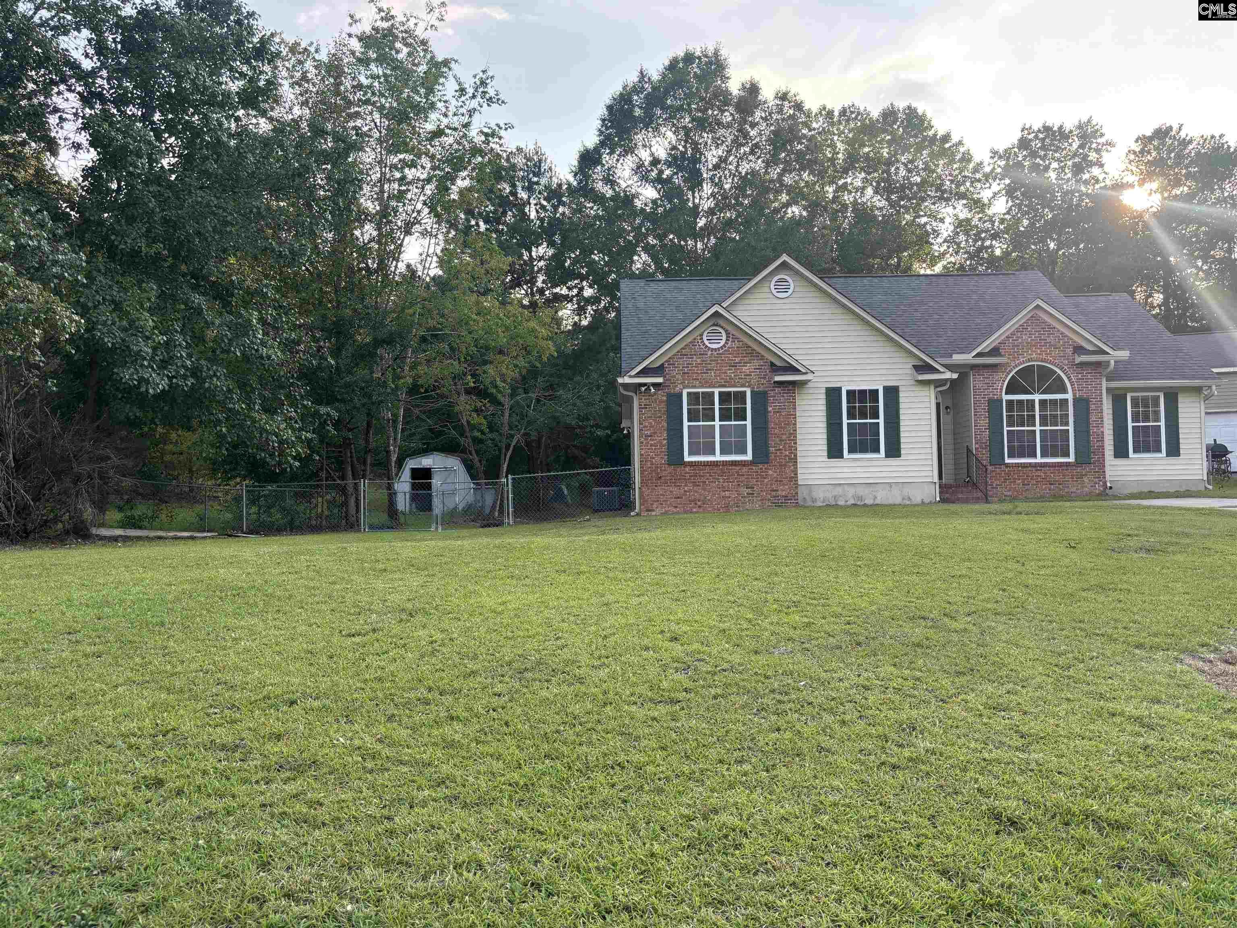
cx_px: 618
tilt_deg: +2.2
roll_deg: +1.3
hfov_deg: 67.3
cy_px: 464
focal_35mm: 26
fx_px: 929
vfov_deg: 53.1
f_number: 1.6
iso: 50
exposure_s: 1/458
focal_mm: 5.96
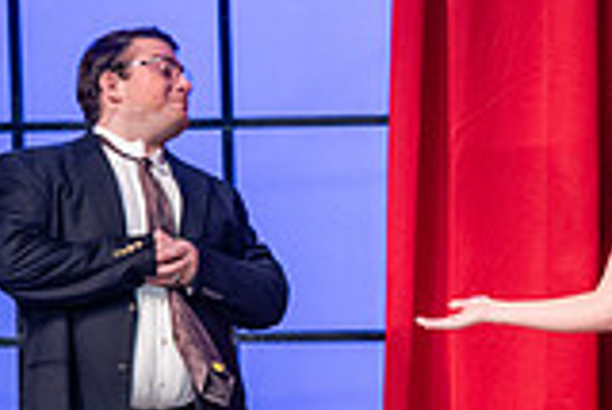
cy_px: 266
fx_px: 8627
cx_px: 738
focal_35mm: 507
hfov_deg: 4.1
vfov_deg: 2.7
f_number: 3.2
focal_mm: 140
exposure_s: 1/200
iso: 3200
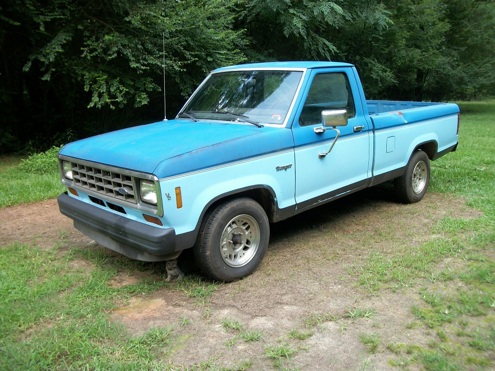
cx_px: 248
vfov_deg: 44.2
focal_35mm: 32
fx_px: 458
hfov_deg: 56.8
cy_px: 186
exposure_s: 1/160
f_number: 2.9
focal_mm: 5.7
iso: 80
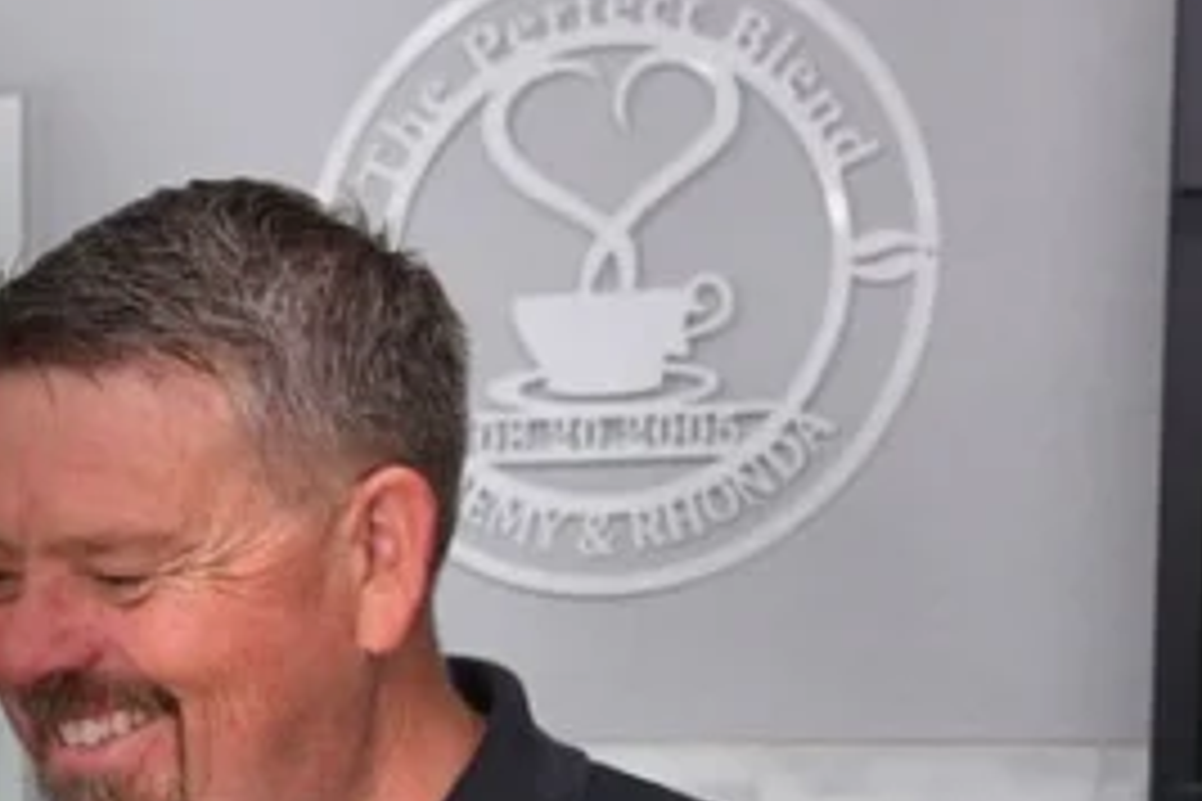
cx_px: -491
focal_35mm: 138
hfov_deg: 14.1
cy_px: 1213
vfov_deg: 9.6
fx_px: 4607
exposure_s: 1/320
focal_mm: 24
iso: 1000
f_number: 3.5
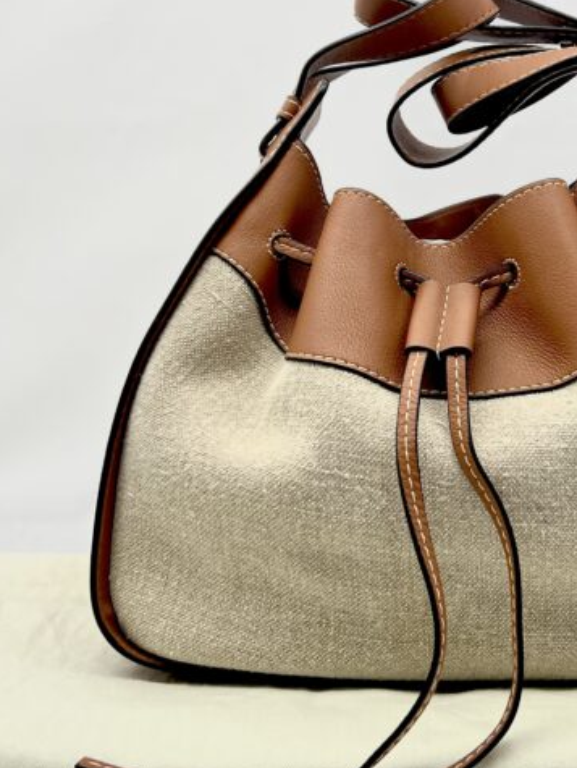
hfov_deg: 25.9
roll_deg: +0.2
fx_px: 1243
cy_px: 309
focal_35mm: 56
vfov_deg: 34.2
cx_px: 423
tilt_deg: -4.9
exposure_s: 1/127
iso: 32
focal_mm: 5.7
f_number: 1.5
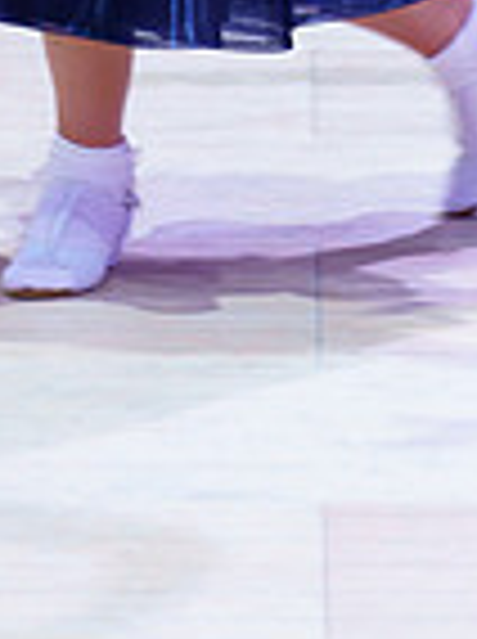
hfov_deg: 2.9
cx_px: 45
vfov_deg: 3.9
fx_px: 9288
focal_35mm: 504
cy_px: -342
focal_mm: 165
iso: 1250
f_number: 2.8
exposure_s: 1/160
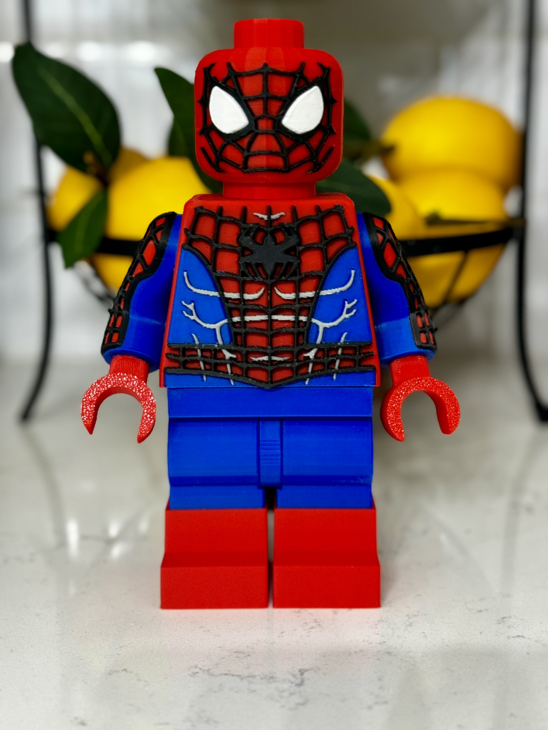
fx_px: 1013
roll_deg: -0.5
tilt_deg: -13.4
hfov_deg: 30.3
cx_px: 274
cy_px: 365
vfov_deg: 39.7
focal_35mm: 48
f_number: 1.78
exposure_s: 1/40
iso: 320
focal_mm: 6.86
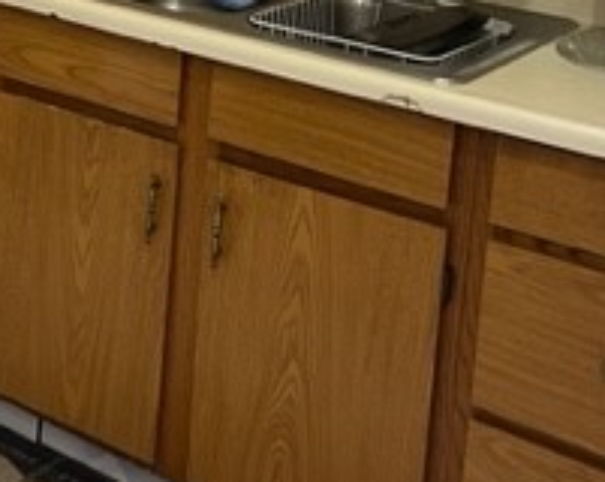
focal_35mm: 81
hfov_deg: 22.6
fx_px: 1448
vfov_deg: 17.9
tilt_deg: -8.9
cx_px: -18
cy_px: -99
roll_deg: -2.0
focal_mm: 5.7
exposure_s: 1/60
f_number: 1.5
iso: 160
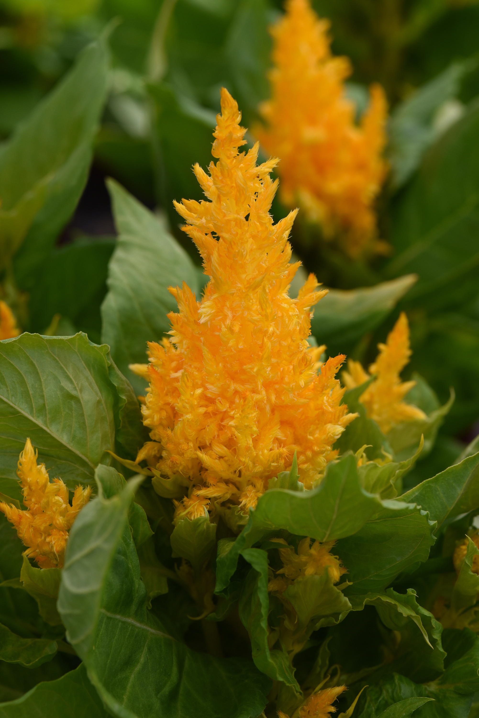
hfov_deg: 13.0
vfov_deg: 19.5
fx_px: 2094
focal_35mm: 105
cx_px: 240
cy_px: 359
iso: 400
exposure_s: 1/400
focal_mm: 105
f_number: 11
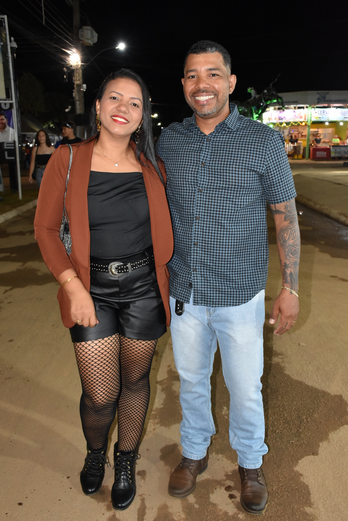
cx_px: 174
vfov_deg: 53.1
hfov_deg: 36.9
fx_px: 521
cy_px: 260
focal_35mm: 36
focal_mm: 24
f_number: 5.6
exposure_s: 1/60
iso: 1600
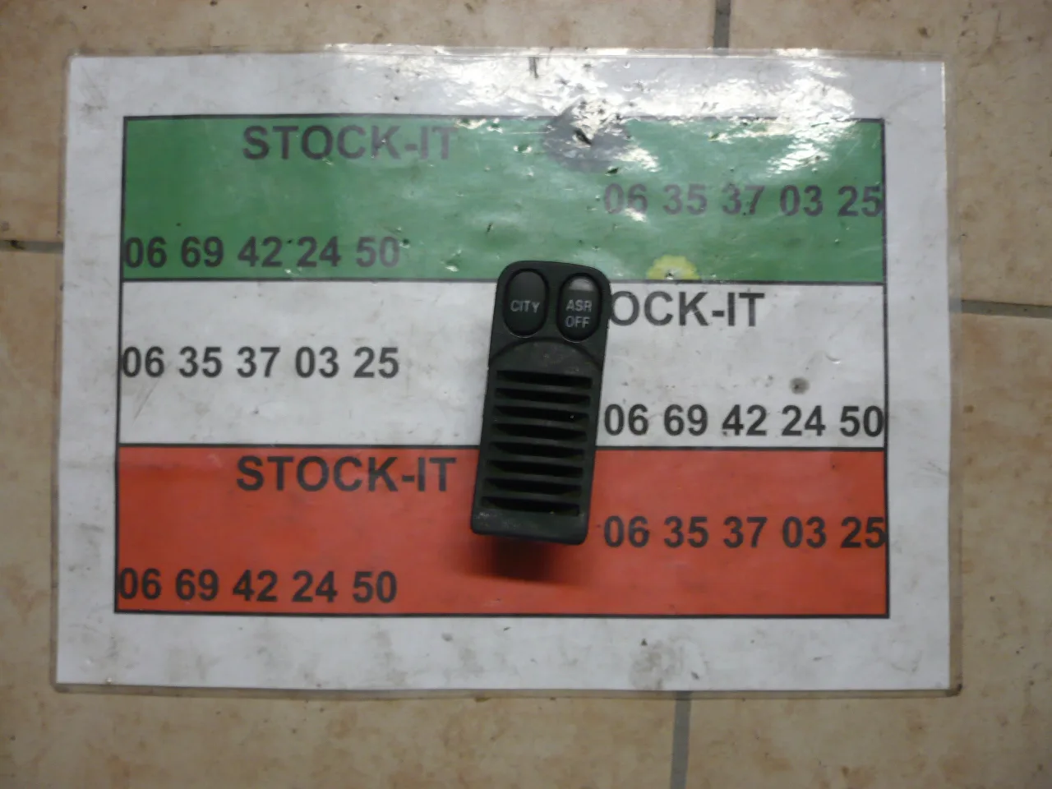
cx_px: 526
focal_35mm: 35
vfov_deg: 40.7
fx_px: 1064
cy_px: 394
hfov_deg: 52.6
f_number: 2.8
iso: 200
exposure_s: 1/20
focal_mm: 5.8
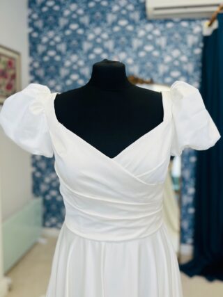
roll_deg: +0.4
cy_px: 148
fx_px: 223
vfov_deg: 67.3
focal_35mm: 26
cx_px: 112
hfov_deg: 53.0
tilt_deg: -8.6
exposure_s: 1/253
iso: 40
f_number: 1.6
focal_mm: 5.1
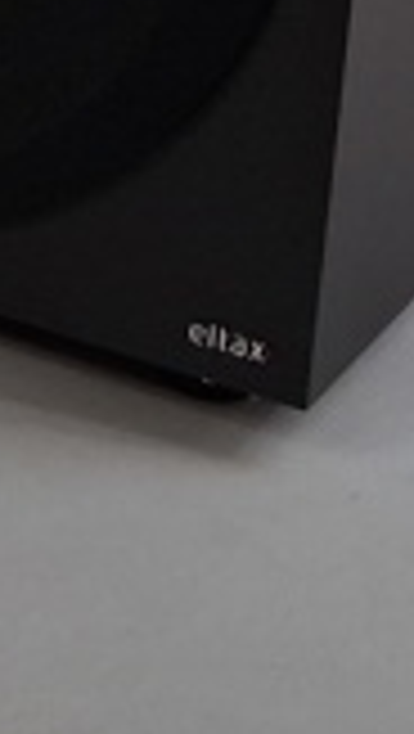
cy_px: -378
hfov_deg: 7.6
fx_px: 2803
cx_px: -702
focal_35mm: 144
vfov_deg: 13.9
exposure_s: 1/50
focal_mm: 4
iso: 250
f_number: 1.8
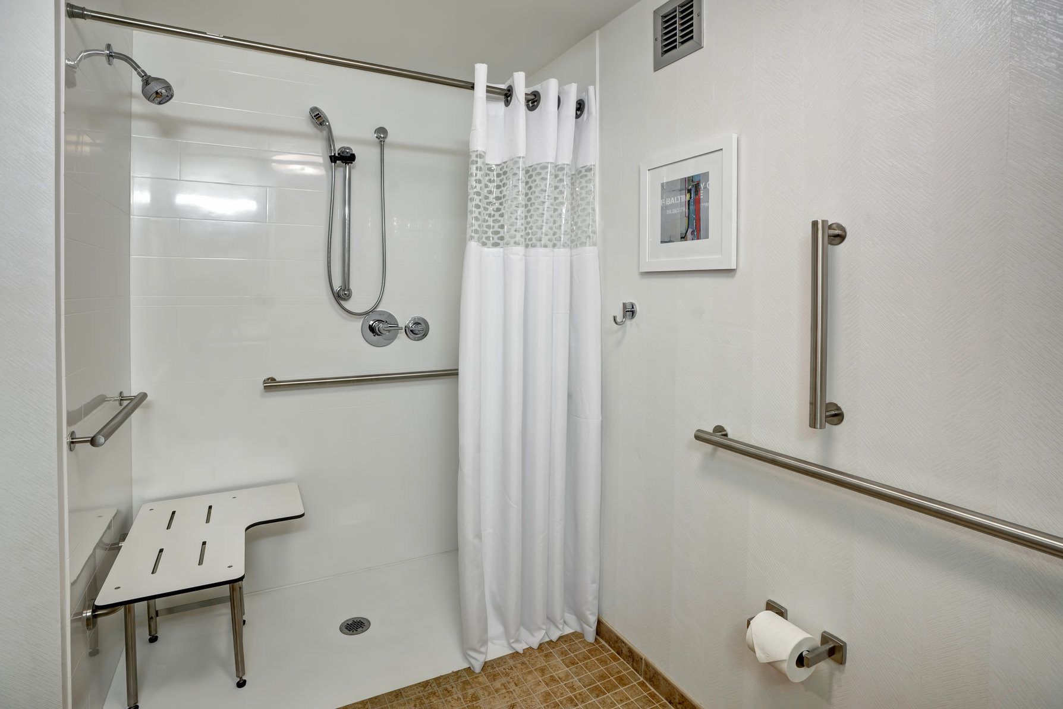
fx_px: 472
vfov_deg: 73.7
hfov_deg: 96.7
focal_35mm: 16
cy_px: 354
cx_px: 532
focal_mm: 16
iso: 200
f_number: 8
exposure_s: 1/8
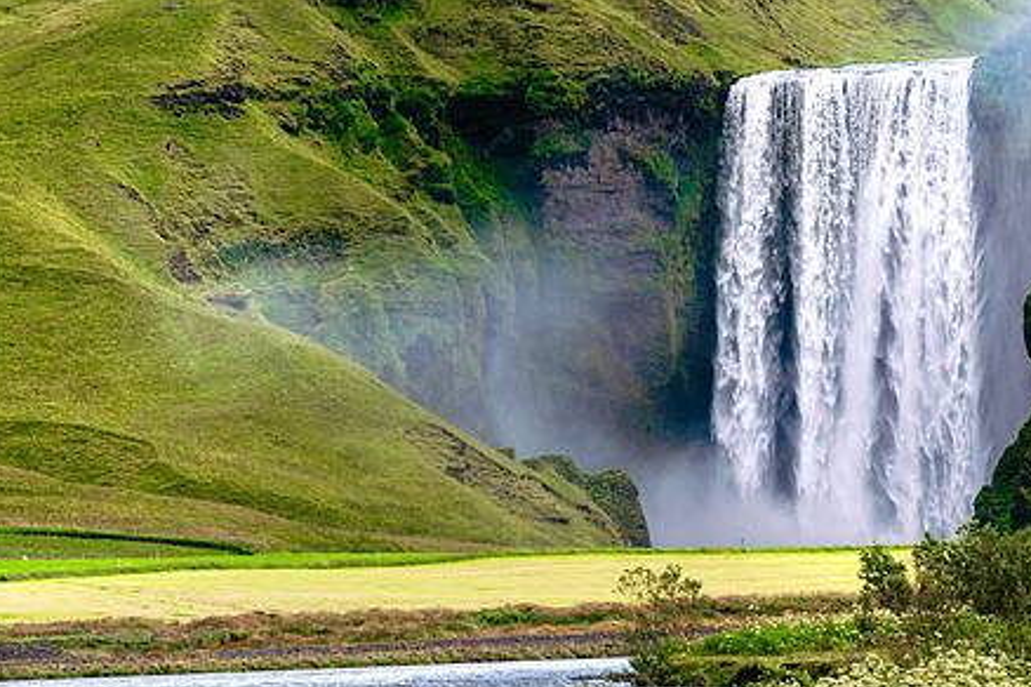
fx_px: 9994
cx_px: 483
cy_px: 451
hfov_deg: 5.9
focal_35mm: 349
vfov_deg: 3.9
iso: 100
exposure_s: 1/160
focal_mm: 168
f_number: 10
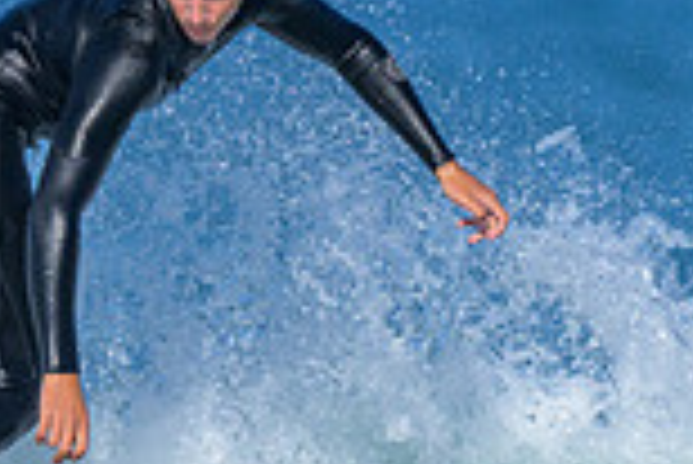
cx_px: -186
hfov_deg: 0.5
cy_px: 879
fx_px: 79749
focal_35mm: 4139
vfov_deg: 0.3
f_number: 6.3
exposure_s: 1/2000
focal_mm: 800
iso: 280
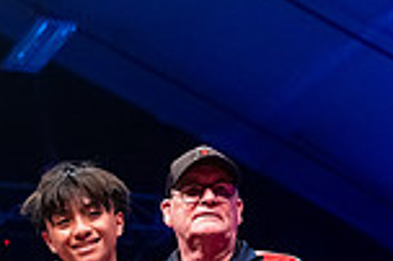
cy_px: 490
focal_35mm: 153
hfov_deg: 13.2
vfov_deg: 8.6
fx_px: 1668
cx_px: -26
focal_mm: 40
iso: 4000
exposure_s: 1/400
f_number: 2.8
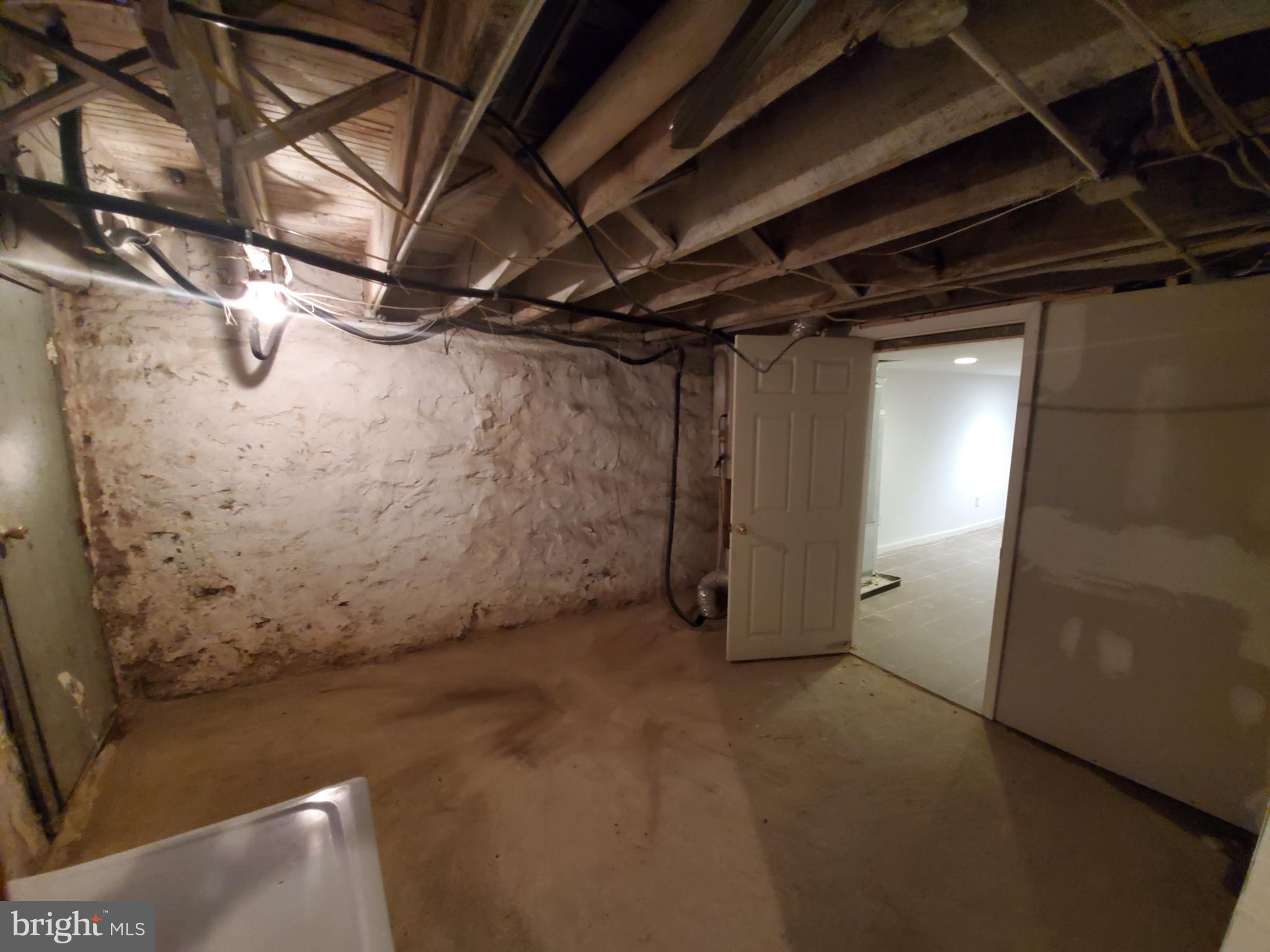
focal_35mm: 13
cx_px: 635
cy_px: 476
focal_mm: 1.8
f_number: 2.2
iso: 800
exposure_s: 1/17
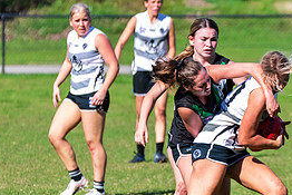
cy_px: 152
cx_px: 201
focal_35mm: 777
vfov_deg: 1.8
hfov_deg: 2.7
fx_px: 6306
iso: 800
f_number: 8
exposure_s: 1/2000
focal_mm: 280
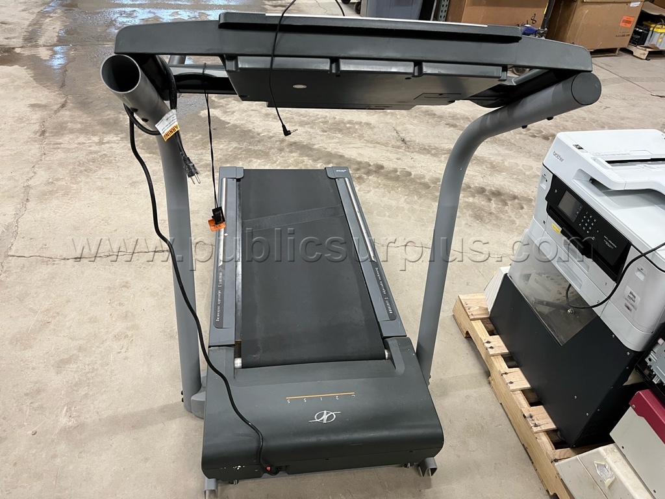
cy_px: 250
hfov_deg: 67.3
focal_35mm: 26
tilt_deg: -37.5
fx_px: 499
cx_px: 332
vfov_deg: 53.1
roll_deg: -5.6
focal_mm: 5.1
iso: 250
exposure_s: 1/60
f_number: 1.6
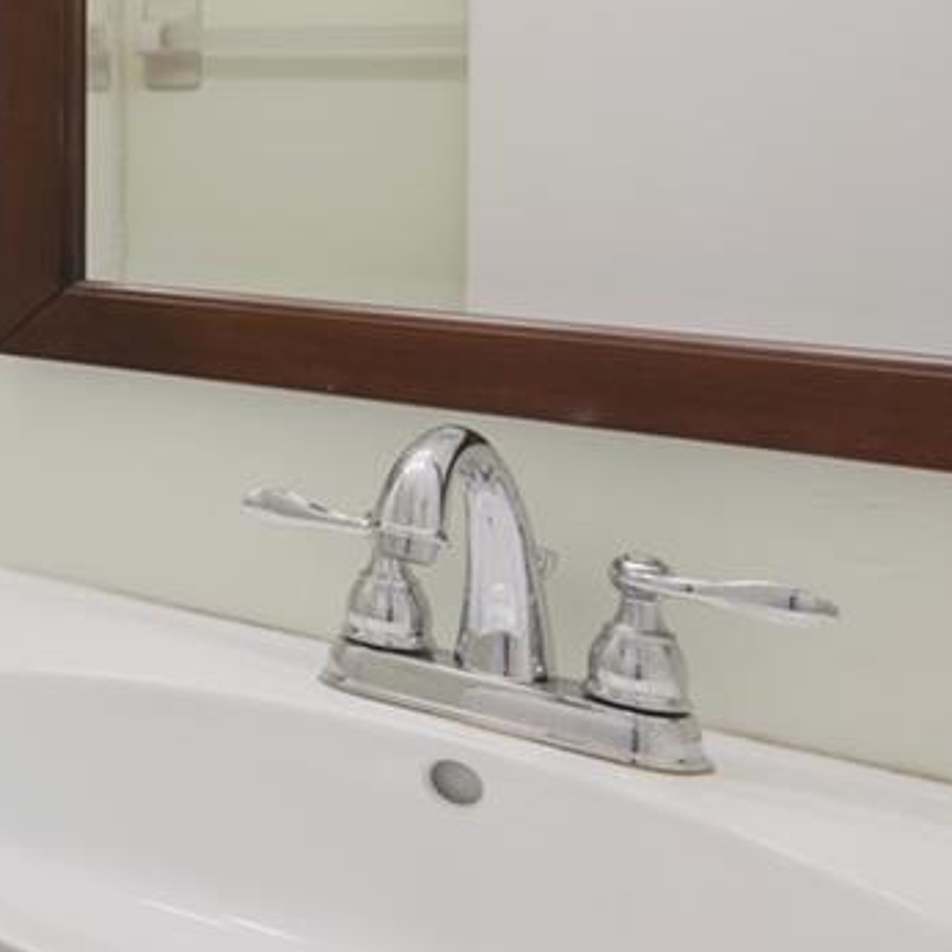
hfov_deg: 19.5
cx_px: -905
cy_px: 223
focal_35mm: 55
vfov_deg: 30.5
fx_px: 1711
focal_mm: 14
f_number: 8
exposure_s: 1/3
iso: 100
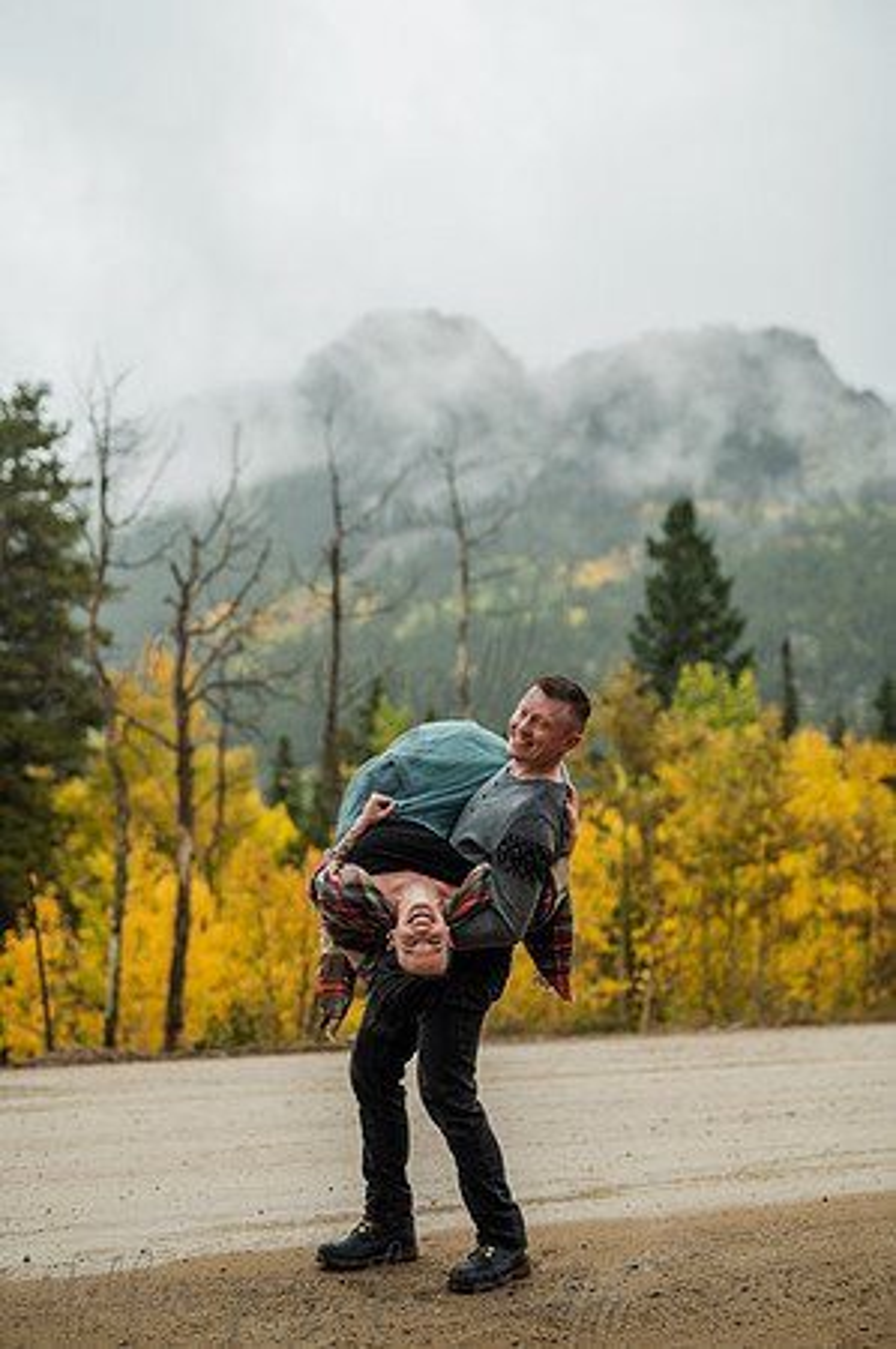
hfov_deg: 26.9
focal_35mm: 50
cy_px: 674
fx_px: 1871
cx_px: 448
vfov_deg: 39.6
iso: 320
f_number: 2.2
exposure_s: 1/250
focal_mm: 50
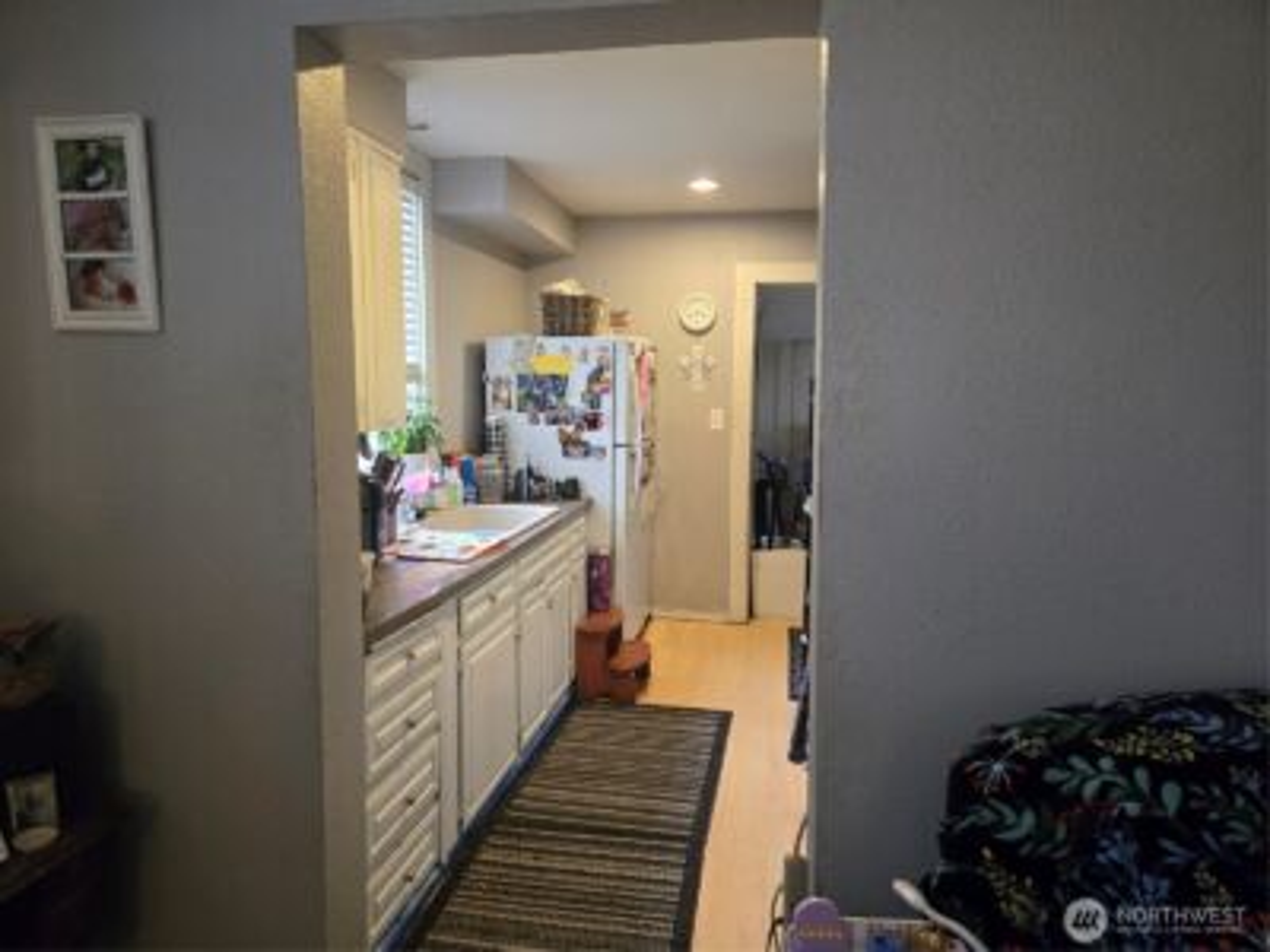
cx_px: 635
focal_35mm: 23
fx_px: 844
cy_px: 476
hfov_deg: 73.9
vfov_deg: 58.9
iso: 1000
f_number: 1.8
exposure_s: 1/120
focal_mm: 5.4
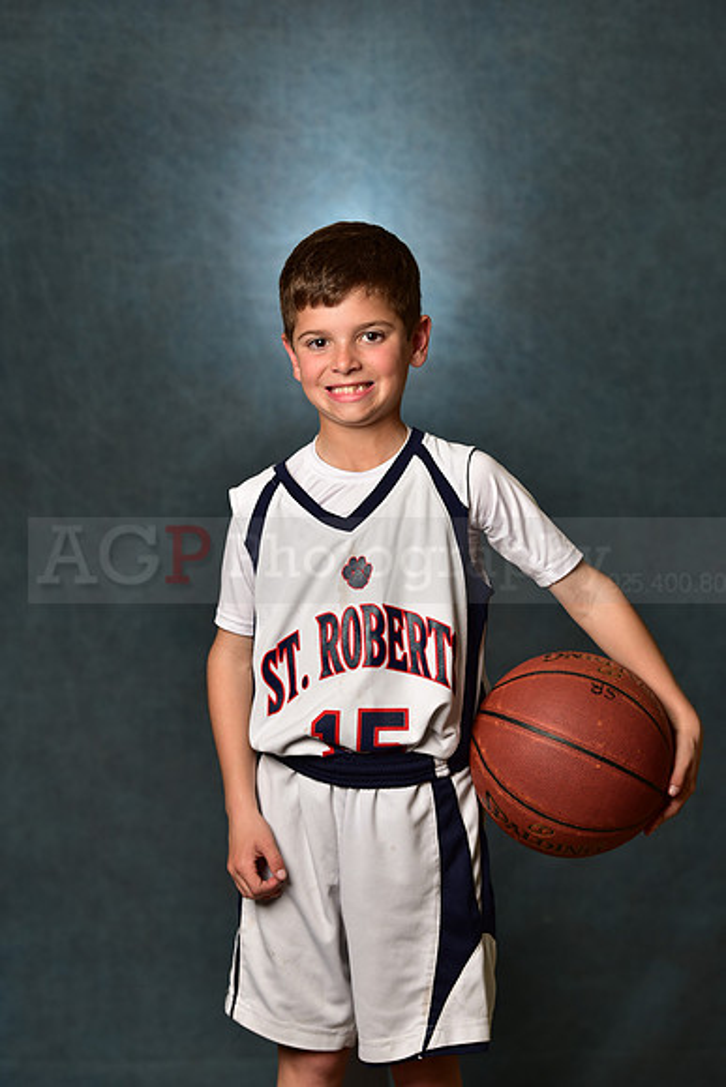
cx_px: 363
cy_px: 544
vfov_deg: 19.5
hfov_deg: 13.0
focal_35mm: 105
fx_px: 3174
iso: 250
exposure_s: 1/160
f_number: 4.5
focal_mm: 105
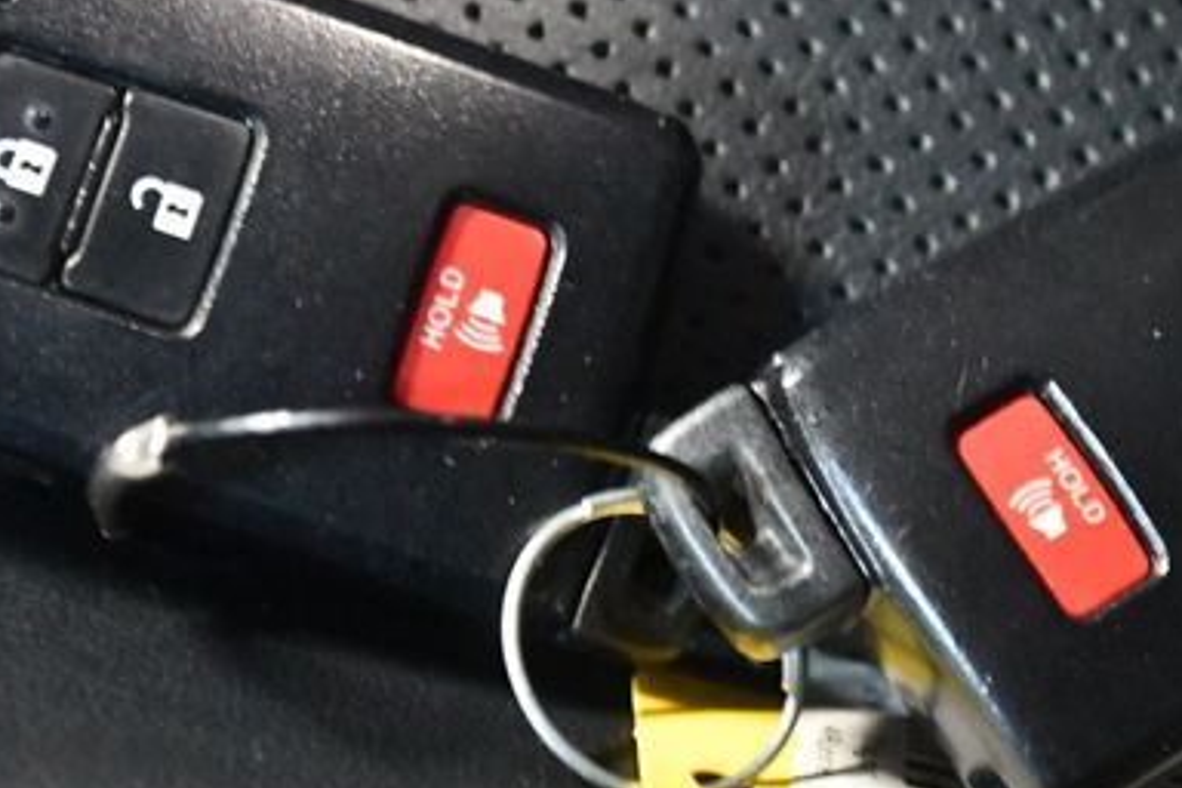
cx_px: 754
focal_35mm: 120
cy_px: 249
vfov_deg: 11.4
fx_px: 3940
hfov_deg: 17.0
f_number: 5.6
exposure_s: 1/20
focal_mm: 48
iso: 12800
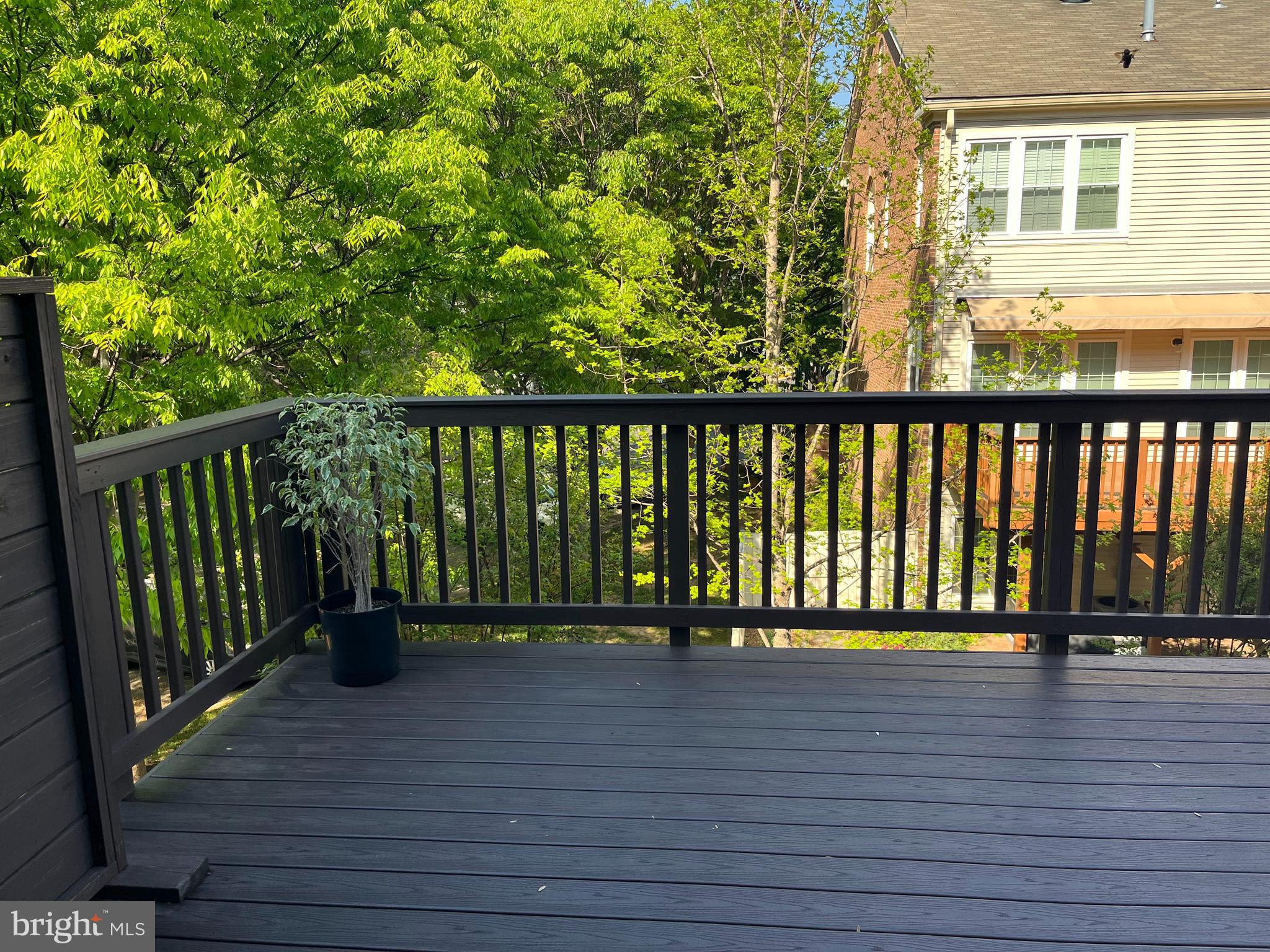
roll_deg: +1.6
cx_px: 635
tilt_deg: -11.1
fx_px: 954
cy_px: 476
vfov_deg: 53.1
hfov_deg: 67.3
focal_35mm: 26
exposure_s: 1/769
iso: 50
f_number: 1.6
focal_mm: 5.1
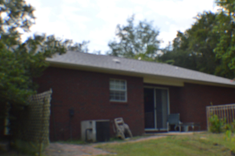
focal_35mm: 60
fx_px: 391
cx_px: 138
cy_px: 59
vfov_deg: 22.5
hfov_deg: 33.3
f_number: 4.8
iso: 400
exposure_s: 1/1000
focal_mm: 30
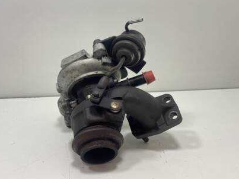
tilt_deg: -15.8
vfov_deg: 45.4
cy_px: 90
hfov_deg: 58.2
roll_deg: +3.0
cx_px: 107
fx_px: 214
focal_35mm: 31
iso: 100
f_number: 1.6
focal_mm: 4.2
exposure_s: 1/100
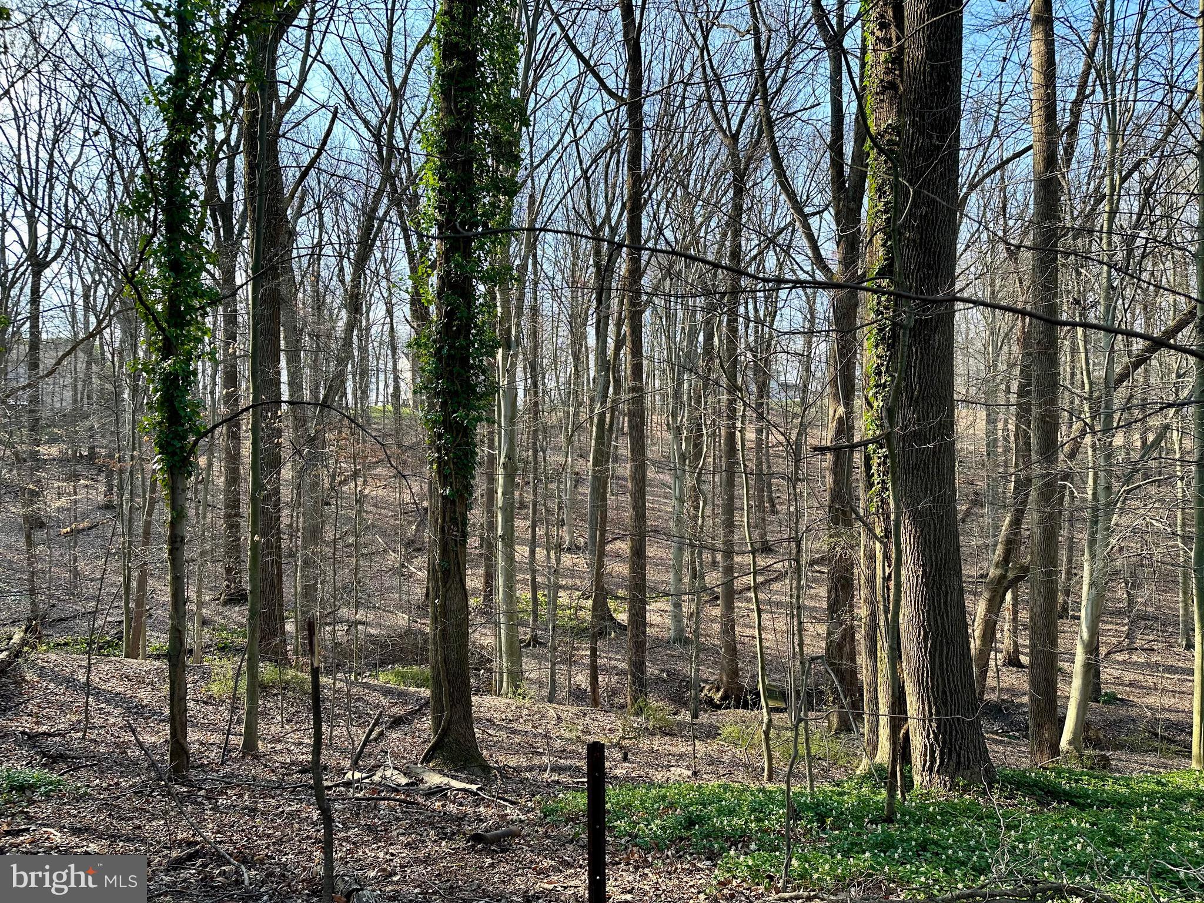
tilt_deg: +0.7
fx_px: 835
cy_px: 452
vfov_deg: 56.8
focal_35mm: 24
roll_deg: +0.2
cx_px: 602
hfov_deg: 71.6
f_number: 1.78
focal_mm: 6.86
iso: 80
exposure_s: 1/580
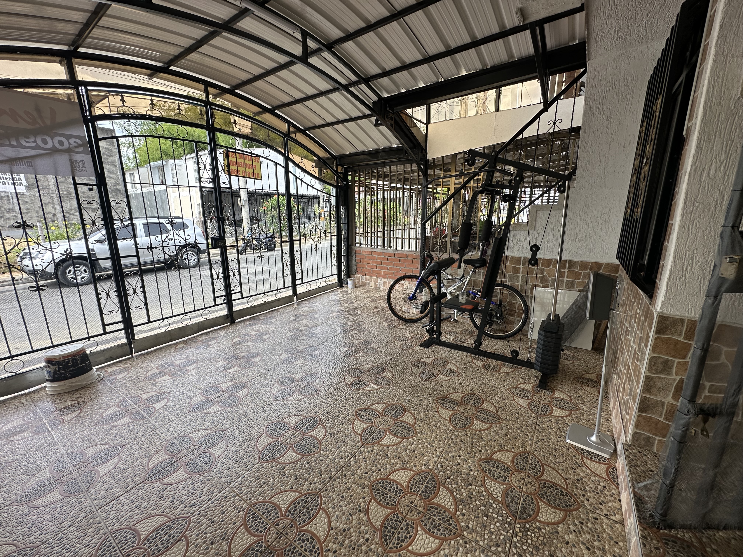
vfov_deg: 85.7
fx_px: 300
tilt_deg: -11.2
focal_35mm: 14
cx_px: 372
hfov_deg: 102.1
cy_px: 278
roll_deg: +0.1
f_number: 2.2
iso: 40
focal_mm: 2.22
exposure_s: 1/253
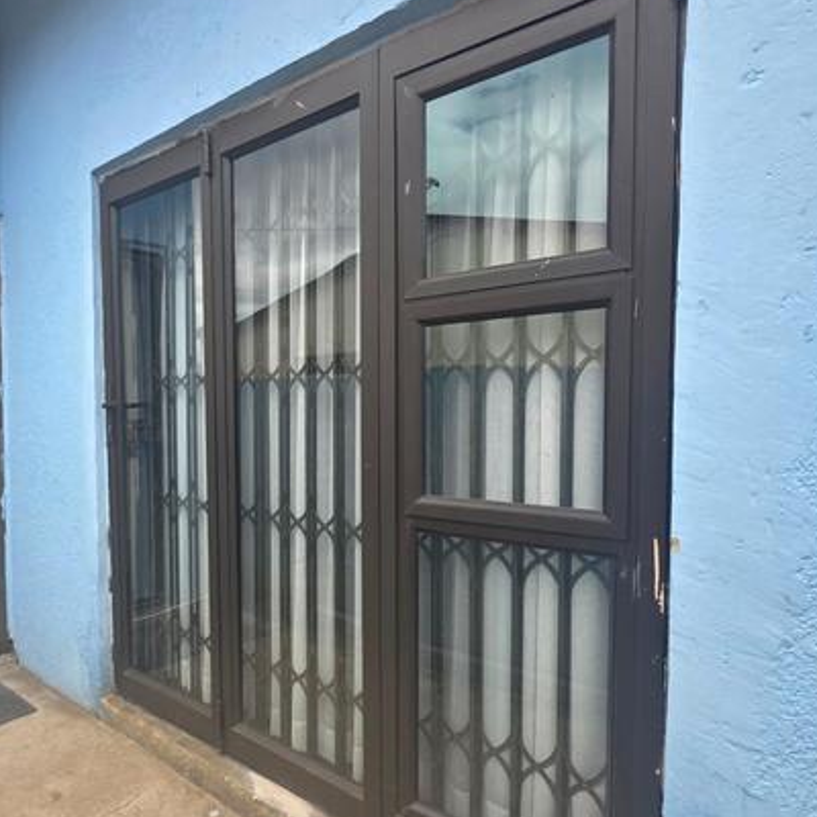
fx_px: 614
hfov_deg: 65.9
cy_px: 449
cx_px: 290
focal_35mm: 23
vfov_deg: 67.1
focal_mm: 2.2
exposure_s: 1/1111
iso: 40
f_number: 1.9
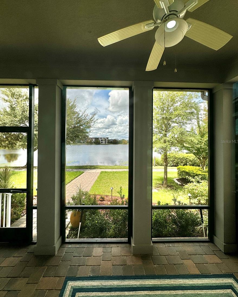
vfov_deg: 96.7
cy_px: 141
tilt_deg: +0.2
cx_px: 118
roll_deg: -0.5
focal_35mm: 15
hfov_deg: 84.1
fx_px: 132
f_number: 2.2
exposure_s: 1/203
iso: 40
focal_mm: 2.22
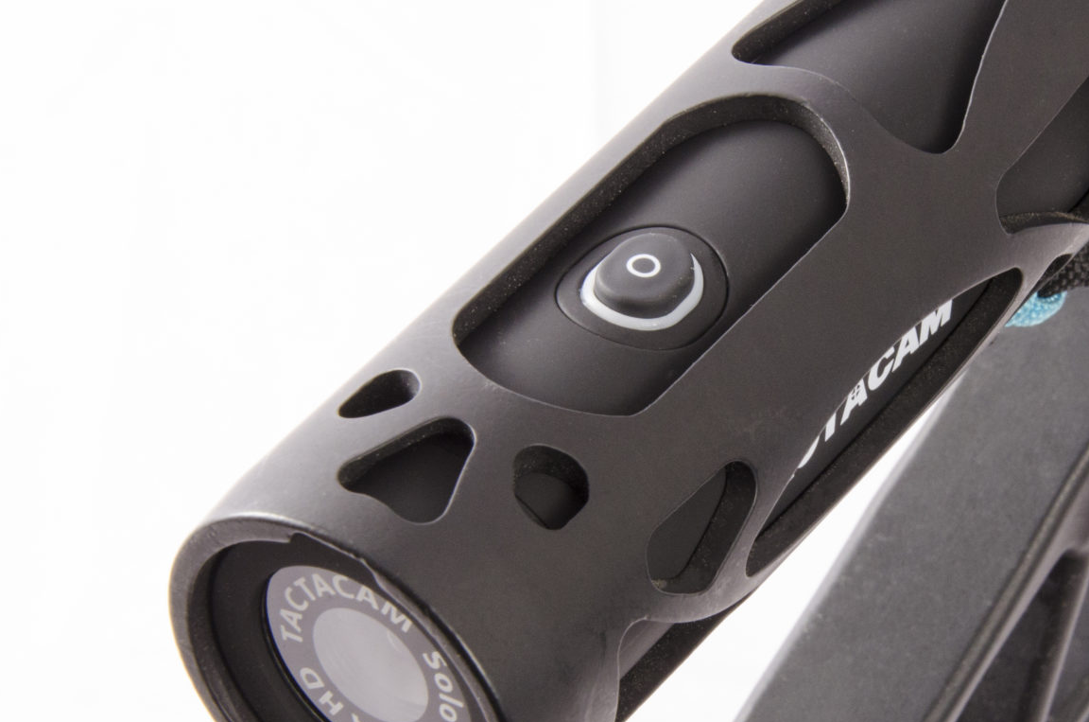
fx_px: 5313
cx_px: 719
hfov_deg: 11.7
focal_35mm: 176
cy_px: 392
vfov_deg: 7.8
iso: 800
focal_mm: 66
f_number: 20
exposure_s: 1/60
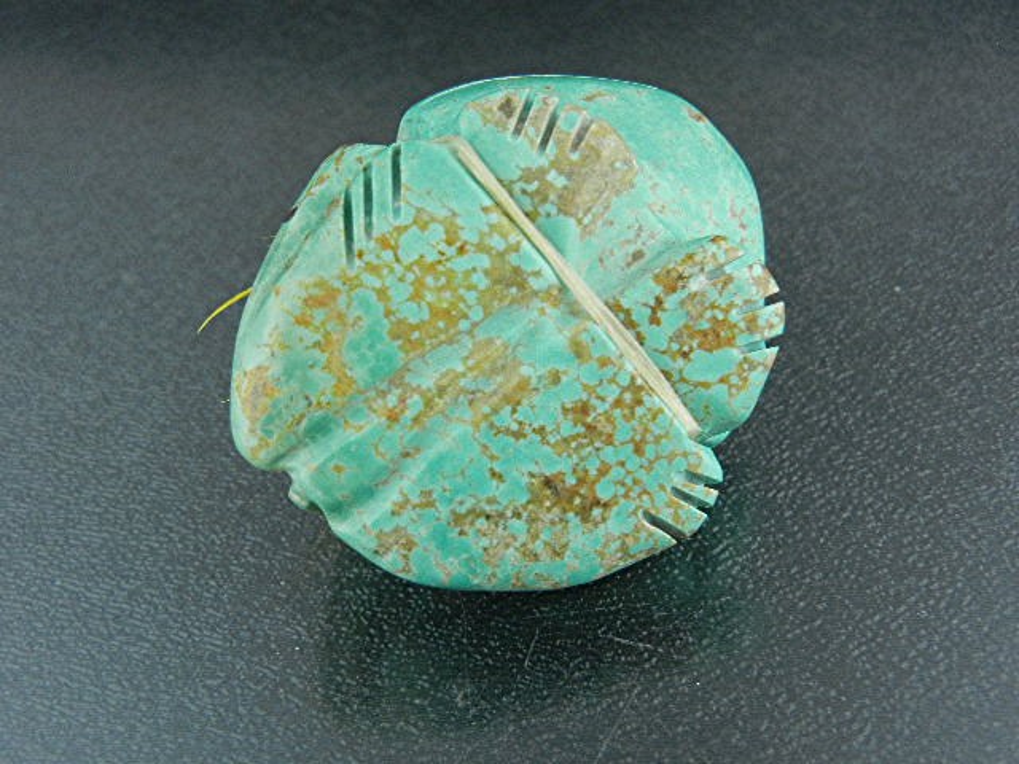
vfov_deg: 28.0
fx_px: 1531
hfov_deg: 36.8
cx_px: 510
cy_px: 382
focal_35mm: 52
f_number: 3.9
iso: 400
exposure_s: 1/19.6
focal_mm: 9.3
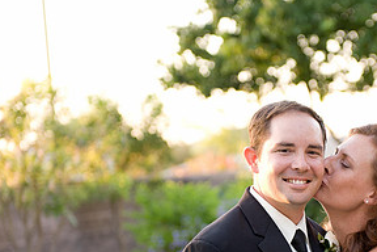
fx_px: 1476
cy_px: 205
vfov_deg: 9.7
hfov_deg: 14.5
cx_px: 279
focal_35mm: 141
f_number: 2.8
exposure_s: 1/250
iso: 400
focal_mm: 70
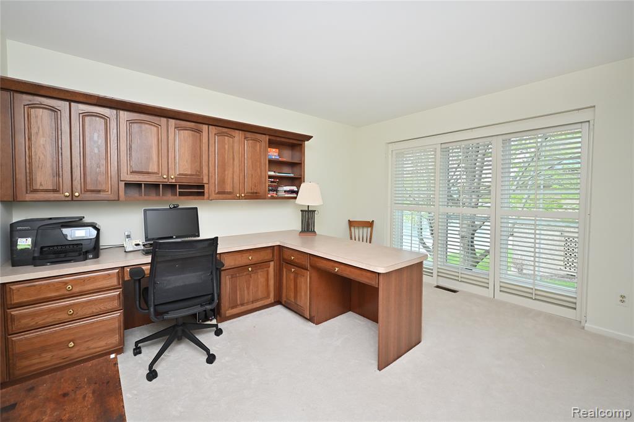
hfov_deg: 104.3
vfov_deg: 81.2
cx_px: 317
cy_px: 211
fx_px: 246
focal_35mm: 14
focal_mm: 14
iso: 800
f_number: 13
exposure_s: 1/60
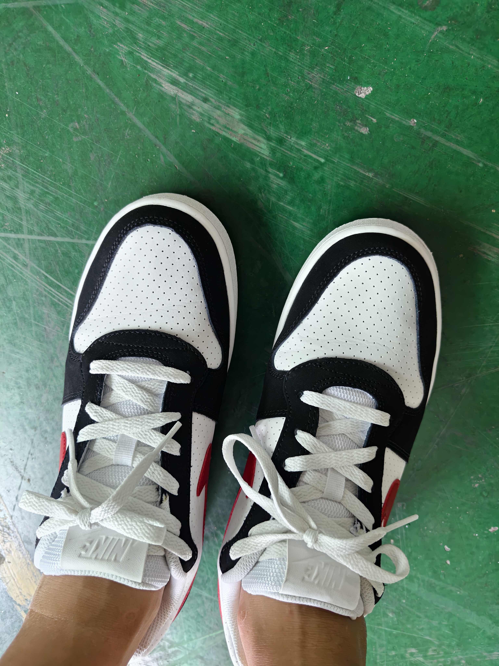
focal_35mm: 23
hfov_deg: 58.9
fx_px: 442
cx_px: 250
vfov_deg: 73.9
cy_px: 333
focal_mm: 5.56
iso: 120
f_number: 1.88
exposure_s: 1/100
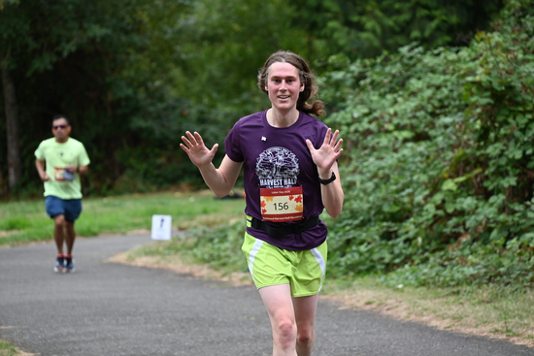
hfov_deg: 10.3
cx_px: 267
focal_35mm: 200
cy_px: 178
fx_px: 2967
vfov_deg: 6.9
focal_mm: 200
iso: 400
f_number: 6.3
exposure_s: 1/320
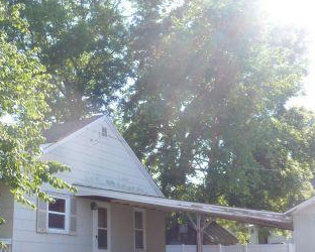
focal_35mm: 48
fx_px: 448
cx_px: 59
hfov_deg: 37.3
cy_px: 147
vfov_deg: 31.4
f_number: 3.3
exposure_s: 1/250
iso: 100
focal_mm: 4.3
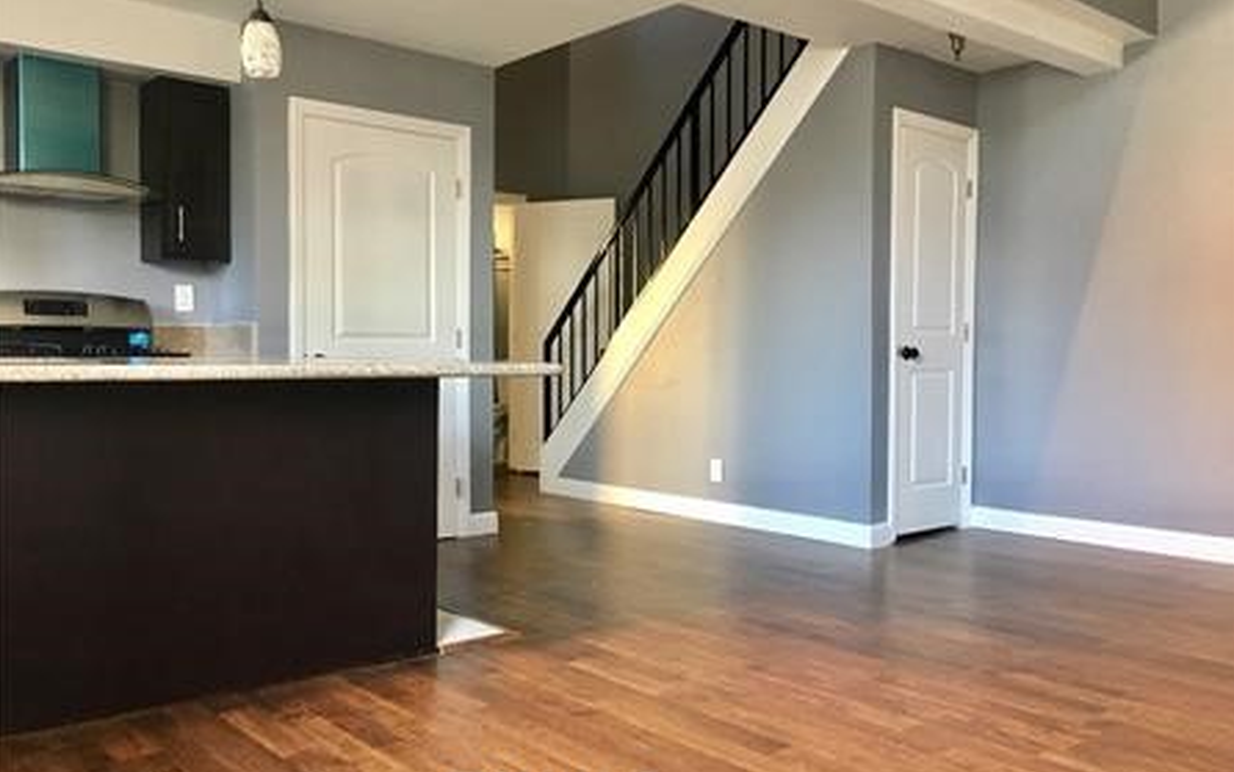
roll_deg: -0.1
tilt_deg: -0.4
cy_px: 372
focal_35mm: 31
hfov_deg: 61.2
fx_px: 1043
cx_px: 617
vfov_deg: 40.6
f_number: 2.2
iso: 125
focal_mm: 4.15
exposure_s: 1/30
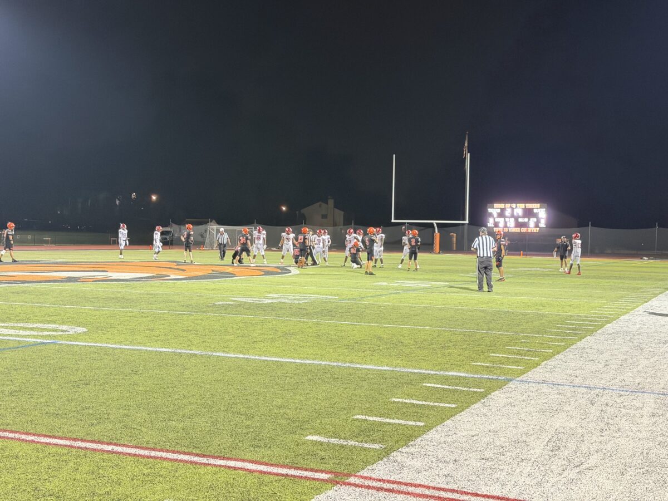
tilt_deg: -2.1
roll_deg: -0.7
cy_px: 250
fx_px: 926
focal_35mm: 48
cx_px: 334
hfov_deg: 39.7
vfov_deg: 30.3
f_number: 1.78
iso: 640
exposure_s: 1/20
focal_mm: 6.76
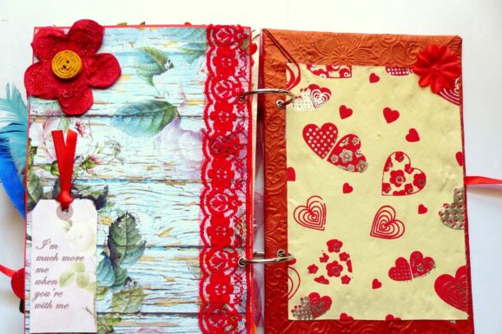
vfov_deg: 47.7
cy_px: 193
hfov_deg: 67.4
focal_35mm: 27
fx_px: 376
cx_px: 245
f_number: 2.8
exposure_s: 1/60
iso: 100
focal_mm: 4.5
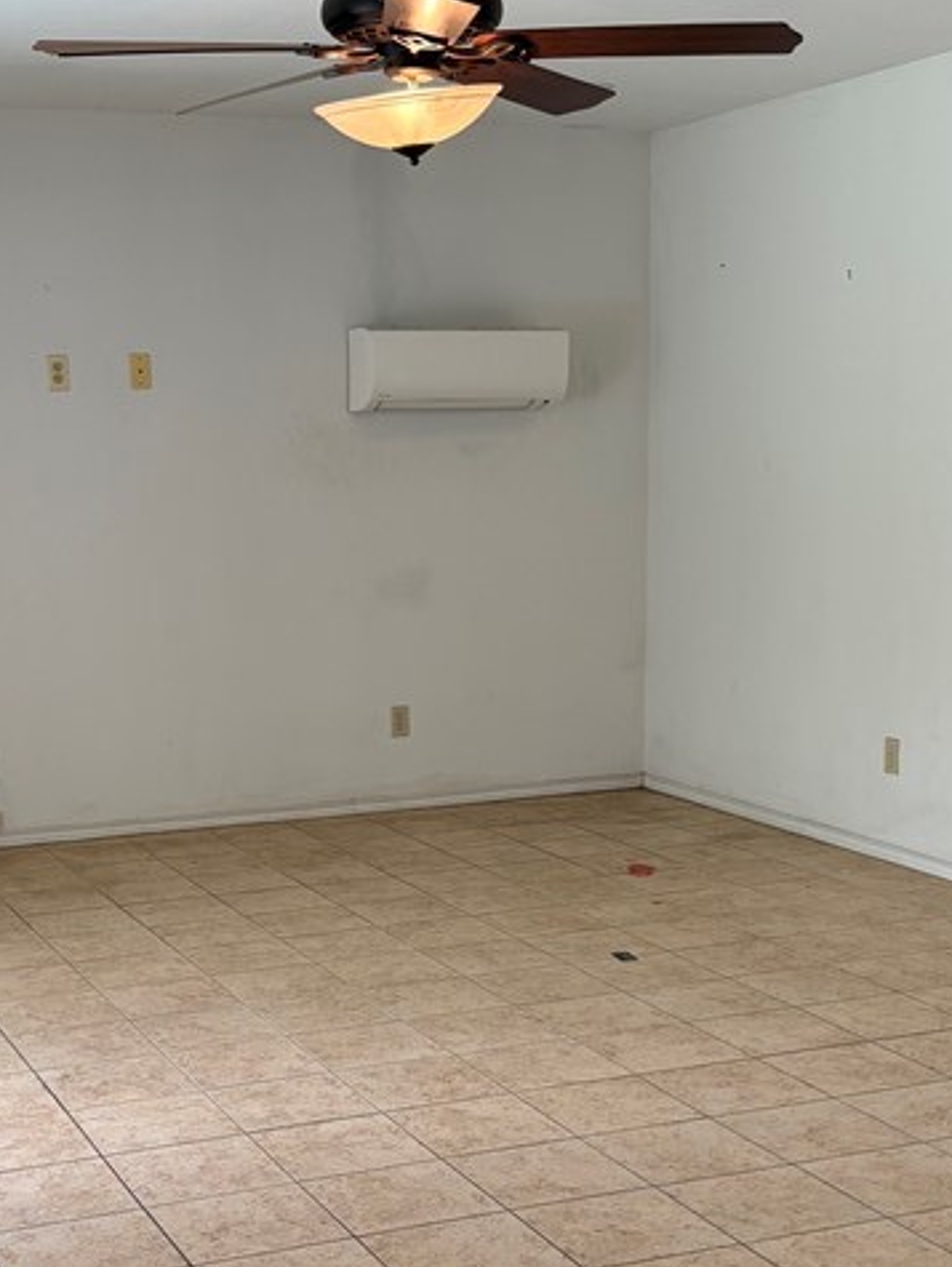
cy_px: 835
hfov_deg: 26.1
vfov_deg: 34.0
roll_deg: +1.0
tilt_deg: -10.0
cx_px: 371
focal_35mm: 56
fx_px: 2051
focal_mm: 5.96
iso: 80
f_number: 1.6
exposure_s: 1/120
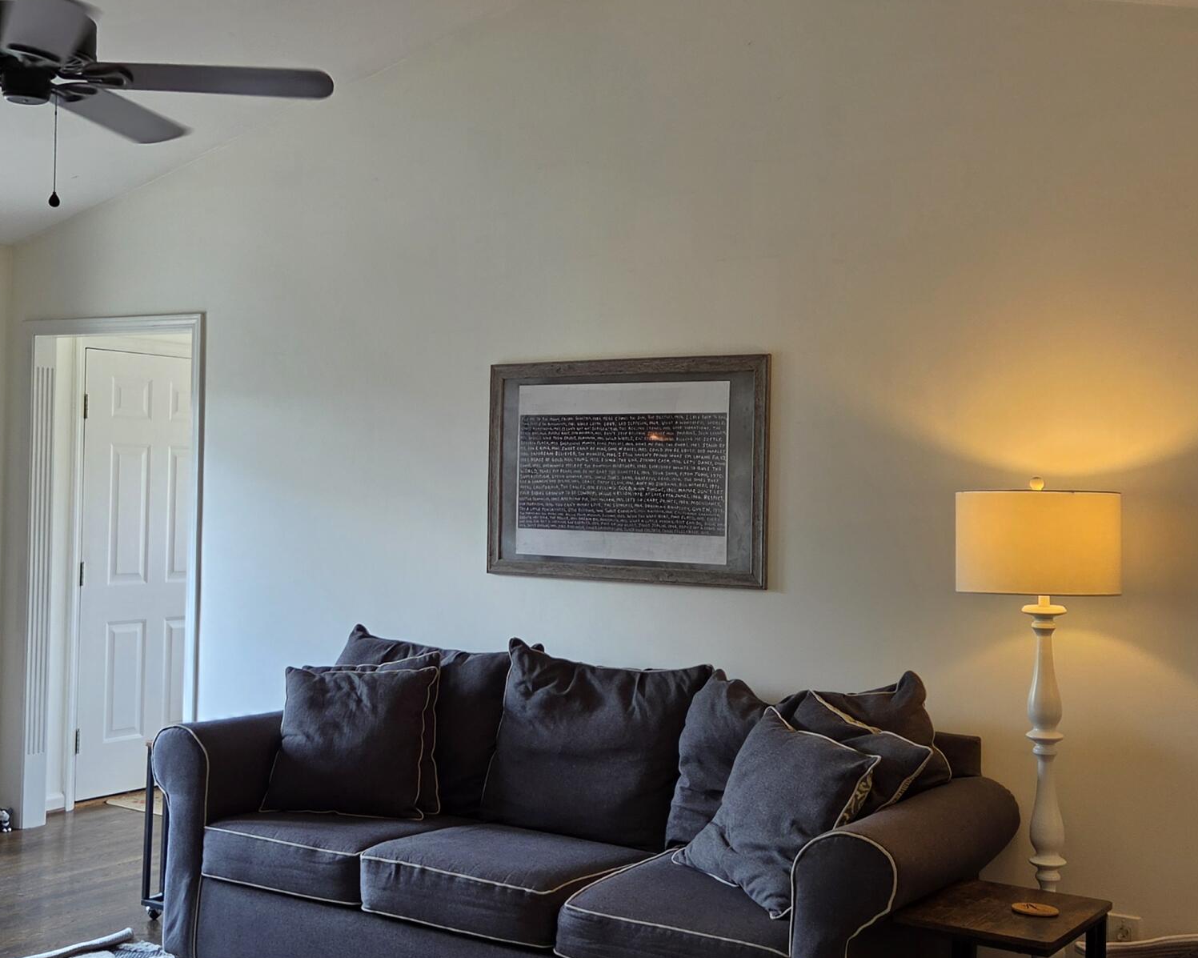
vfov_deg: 33.4
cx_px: 419
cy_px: 484
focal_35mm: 45
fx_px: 1595
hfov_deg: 40.7
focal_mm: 5.4
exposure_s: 1/120
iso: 64
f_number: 1.8
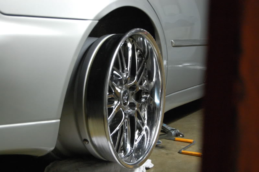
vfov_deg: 18.9
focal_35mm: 72
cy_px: 86
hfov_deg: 28.1
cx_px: 130
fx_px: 517
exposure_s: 1/8
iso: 1600
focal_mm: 48
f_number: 5.6
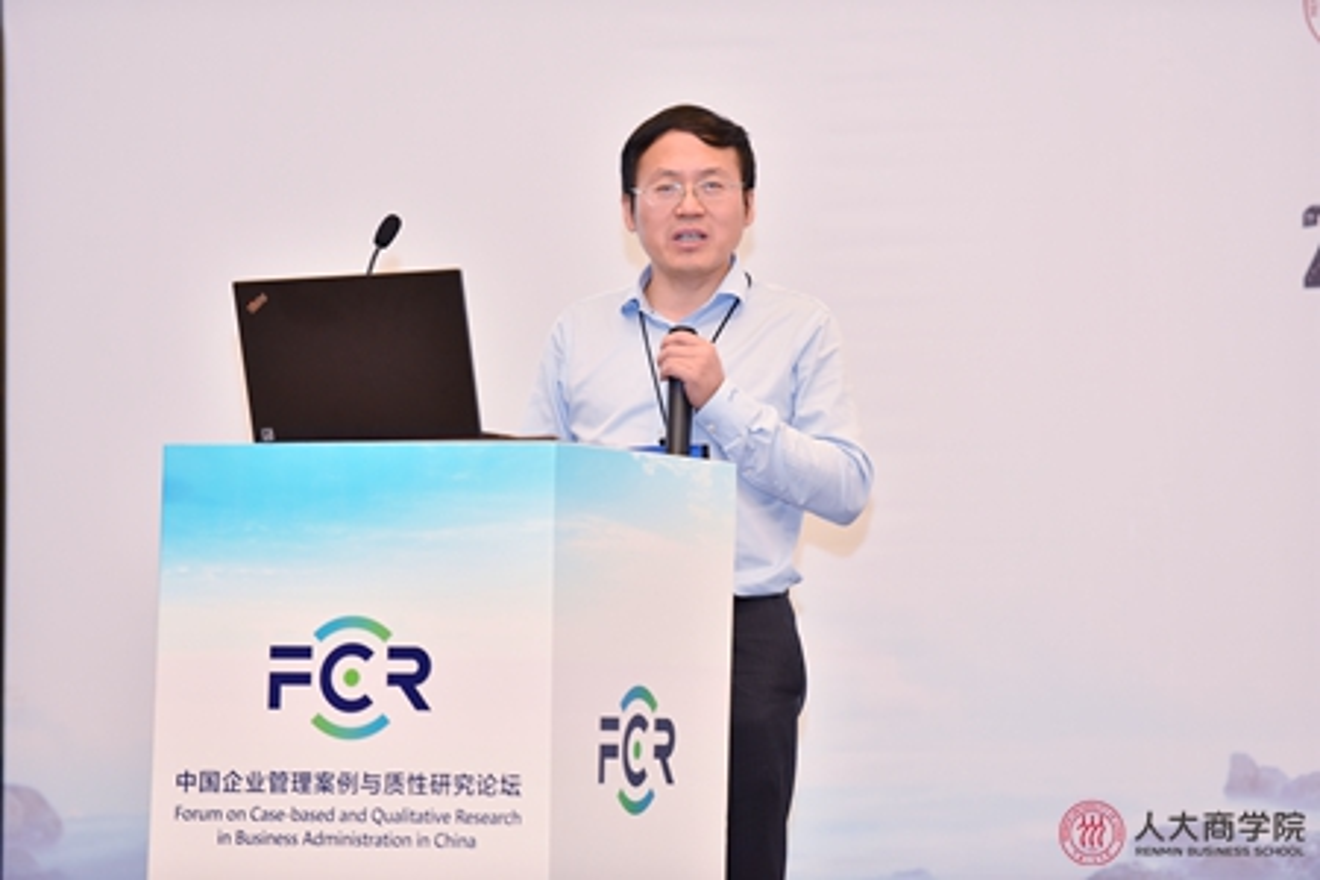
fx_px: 5866
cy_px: 440
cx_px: 660
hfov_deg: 12.8
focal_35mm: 160
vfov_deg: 8.6
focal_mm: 160
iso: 1000
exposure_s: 1/125
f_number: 2.8
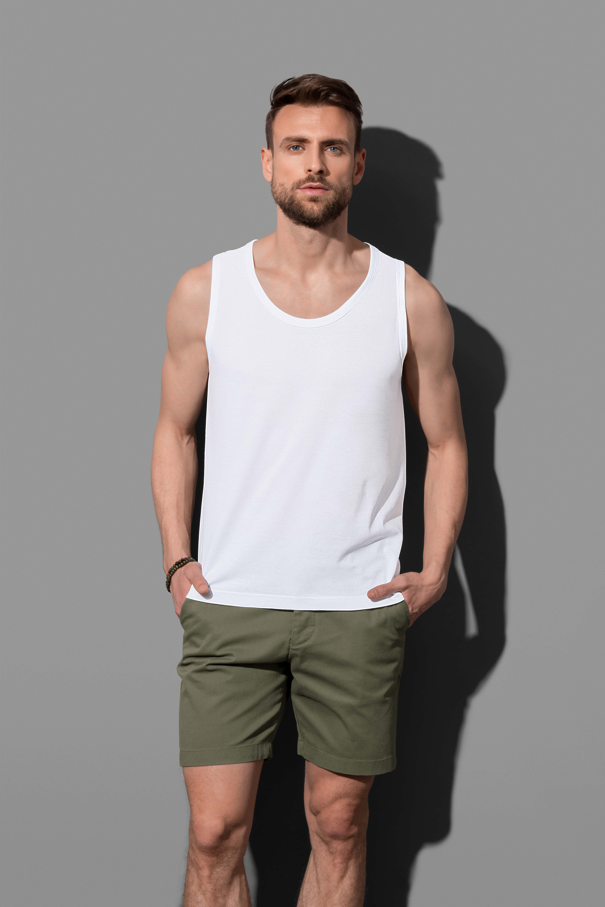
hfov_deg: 13.4
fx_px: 2569
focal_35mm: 102
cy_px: 454
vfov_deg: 20.0
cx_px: 302
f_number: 16
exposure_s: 1/125
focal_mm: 102
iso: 100
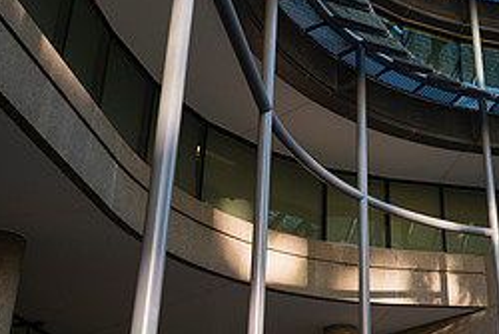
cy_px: 180
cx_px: 491
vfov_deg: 26.5
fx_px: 707
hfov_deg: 35.4
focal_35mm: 51
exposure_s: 1/125
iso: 100
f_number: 4
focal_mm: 22
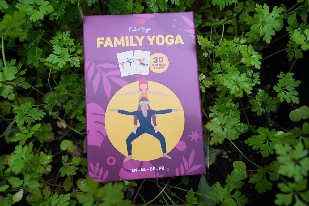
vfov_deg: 58.3
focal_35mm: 22
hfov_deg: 79.9
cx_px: 154
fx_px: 184
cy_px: 103
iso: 100
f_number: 4.5
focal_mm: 21.5
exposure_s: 1/80
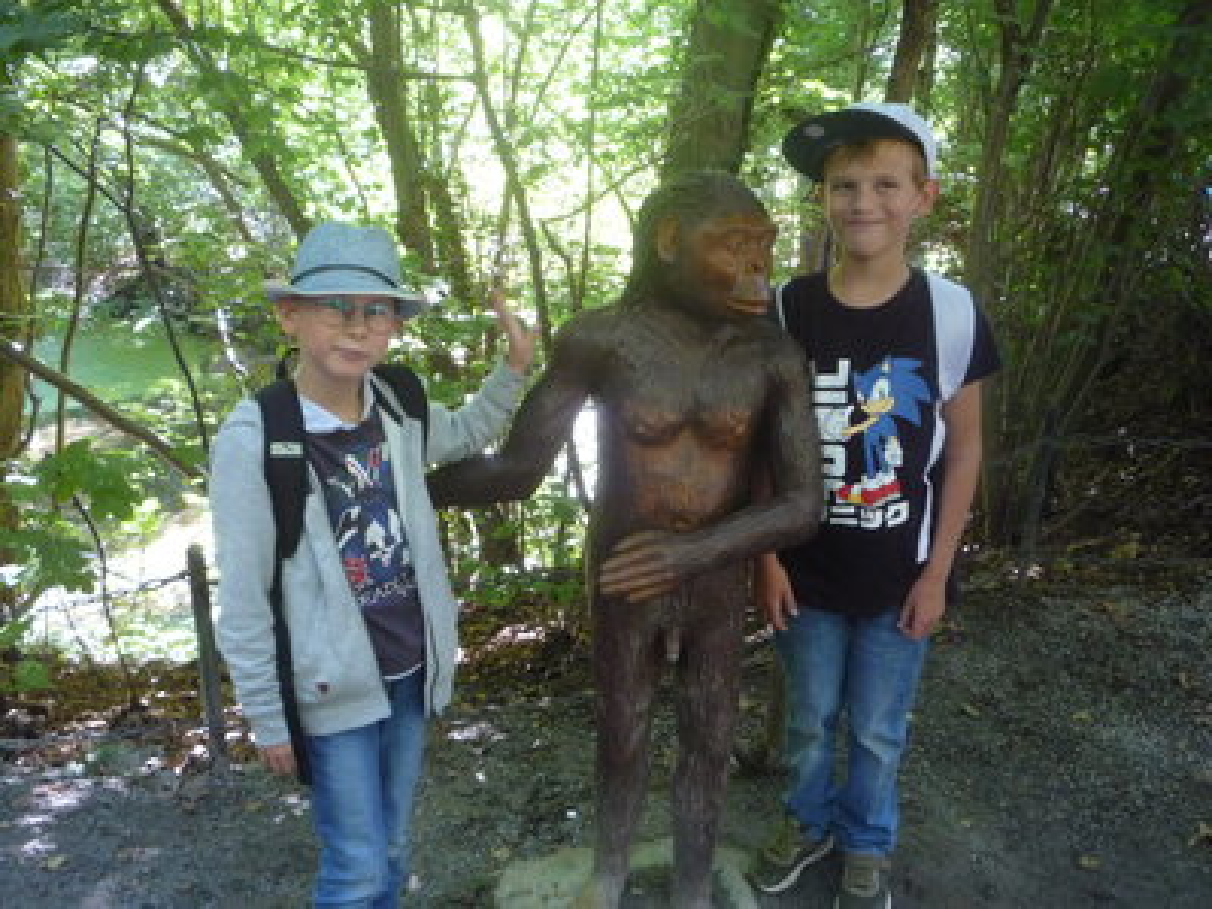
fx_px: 1050
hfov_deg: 60.0
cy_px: 454
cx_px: 606
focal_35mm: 30
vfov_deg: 46.8
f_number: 3.3
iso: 320
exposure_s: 1/30
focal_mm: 5.2
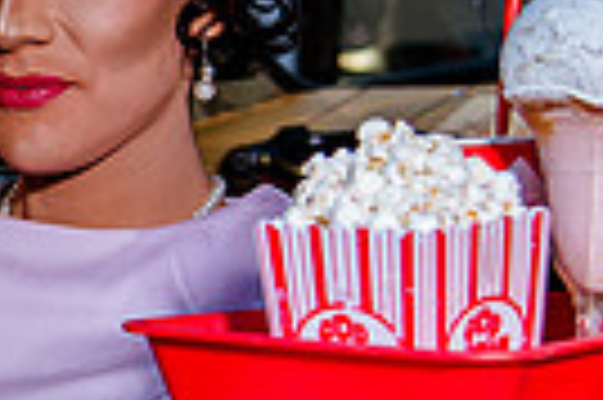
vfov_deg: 6.8
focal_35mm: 202
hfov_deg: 10.1
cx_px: -56
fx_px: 3379
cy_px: 199
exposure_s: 1/320
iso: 400
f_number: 4
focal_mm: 44
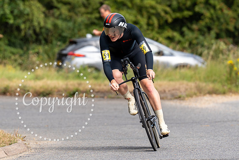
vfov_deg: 3.8
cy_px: 60
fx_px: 2388
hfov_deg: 5.7
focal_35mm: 360
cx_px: 125
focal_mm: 200
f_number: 3.5
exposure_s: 1/1000
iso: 125
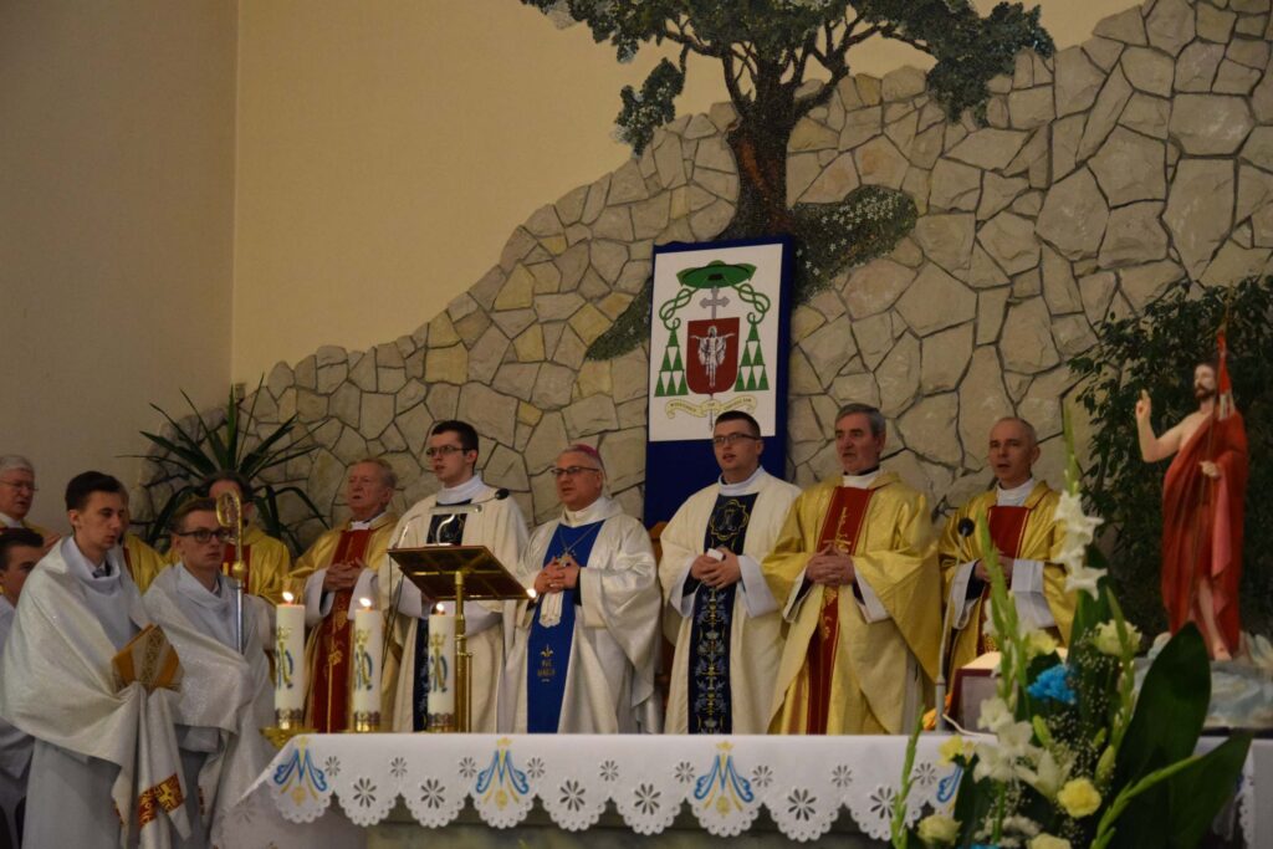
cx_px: 636
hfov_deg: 20.6
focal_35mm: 99
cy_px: 424
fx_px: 3501
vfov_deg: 13.8
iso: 3600
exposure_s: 1/125
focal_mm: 66
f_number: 5.3
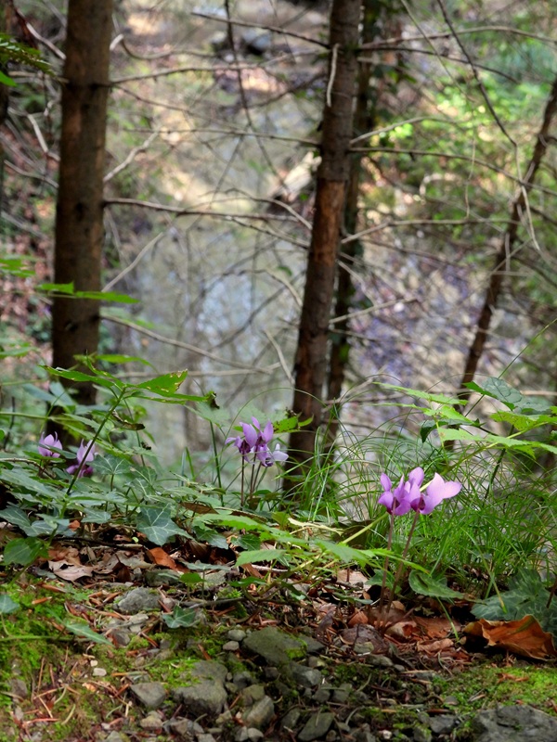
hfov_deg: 15.6
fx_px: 2038
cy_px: 371
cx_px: 278
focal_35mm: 95
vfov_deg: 20.7
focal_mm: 17
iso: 280
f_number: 4
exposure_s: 1/60
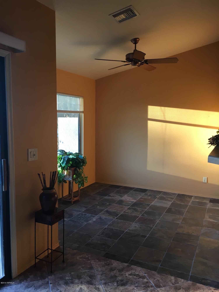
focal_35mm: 29
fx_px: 245
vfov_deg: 61.7
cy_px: 146
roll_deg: -0.3
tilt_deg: -4.9
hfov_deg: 48.2
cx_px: 110
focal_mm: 4.15
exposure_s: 1/30
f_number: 2.2
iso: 25
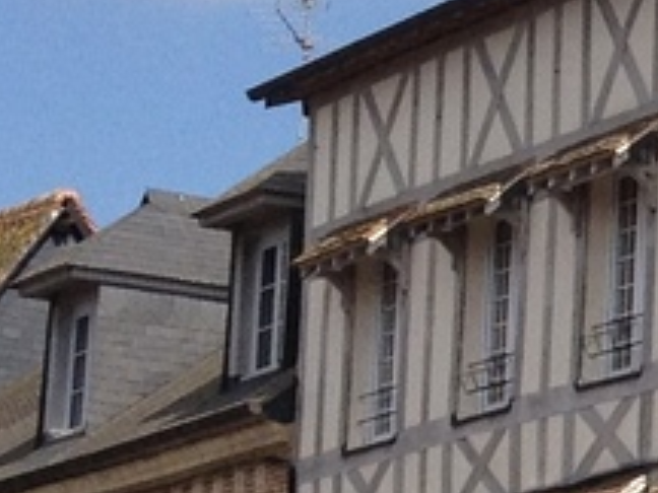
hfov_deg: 7.0
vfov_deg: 5.7
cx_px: 1837
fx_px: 4923
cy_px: 390
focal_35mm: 259
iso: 50
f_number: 2.4
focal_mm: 4.28
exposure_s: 1/1905
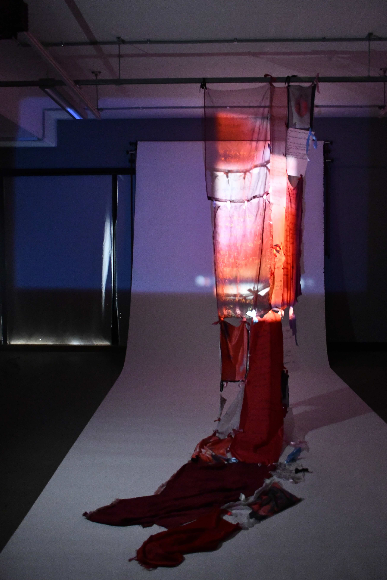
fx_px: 500
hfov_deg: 42.3
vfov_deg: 60.3
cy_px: 292
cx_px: 197
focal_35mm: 31
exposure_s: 1/60
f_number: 3.5
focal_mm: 20
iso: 9000
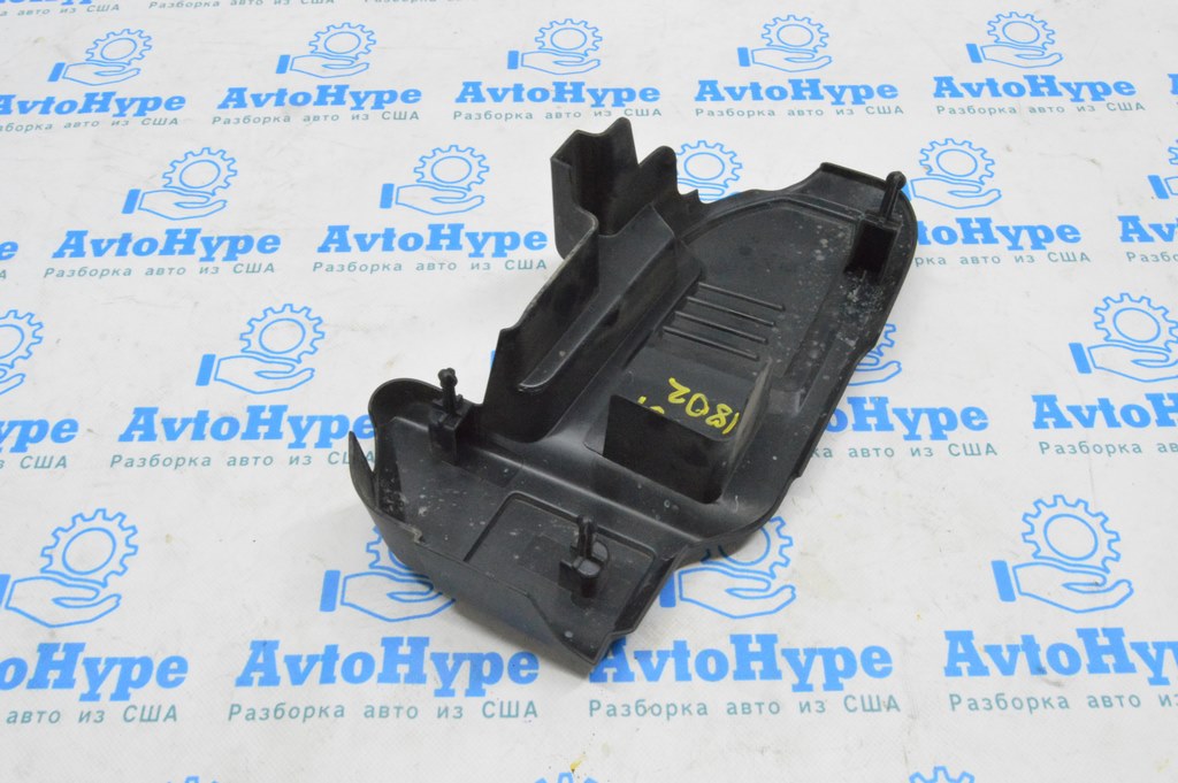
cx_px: 589
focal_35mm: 33
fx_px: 1079
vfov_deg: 39.9
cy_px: 392
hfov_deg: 57.3
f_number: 20
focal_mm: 22
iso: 6400
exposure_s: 1/15
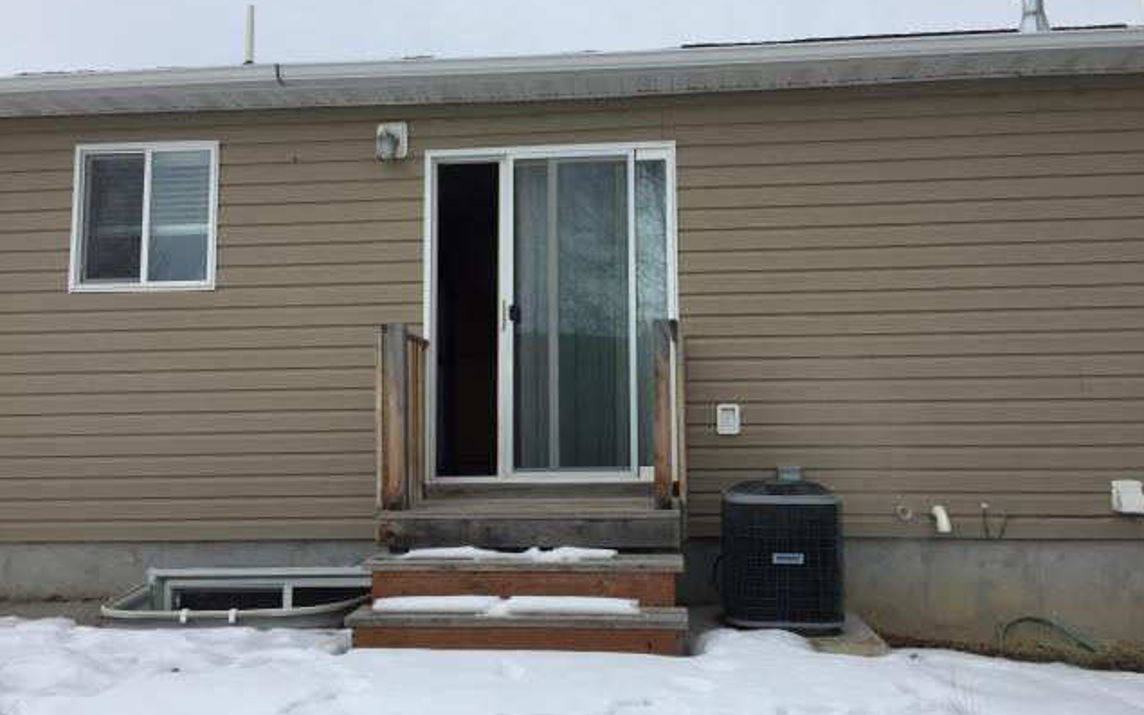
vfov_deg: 40.6
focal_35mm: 31
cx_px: 575
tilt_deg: +2.7
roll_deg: -0.2
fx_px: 967
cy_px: 351
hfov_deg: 61.2
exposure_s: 1/1464
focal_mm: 4.15
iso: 32
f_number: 2.2
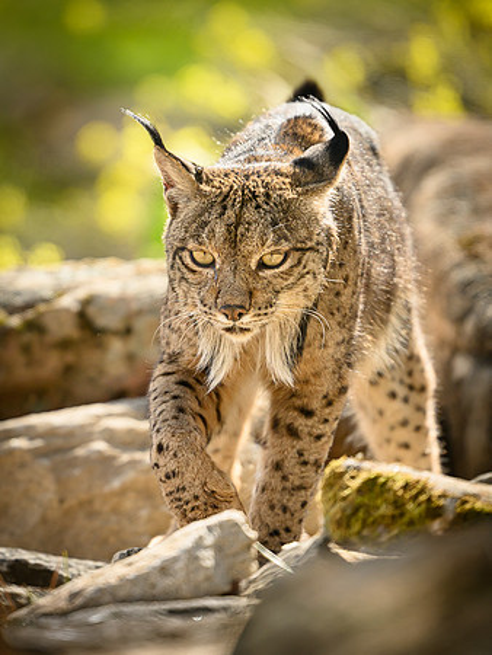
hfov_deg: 1.5
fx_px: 19081
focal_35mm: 1008
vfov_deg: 2.0
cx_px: 130
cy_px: 408
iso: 450
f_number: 4
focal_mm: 560
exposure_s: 1/2000
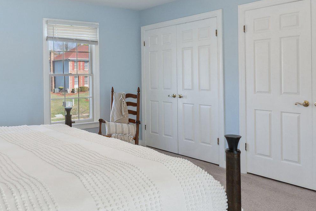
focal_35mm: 35
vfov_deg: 37.7
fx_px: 307
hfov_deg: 53.1
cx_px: 99
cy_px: 82
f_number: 9
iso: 200
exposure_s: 1/25
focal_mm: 11.6
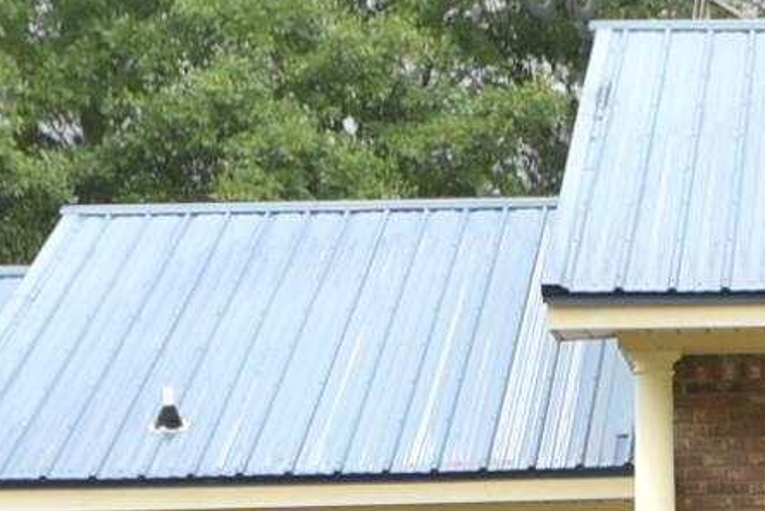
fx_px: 3871
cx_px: 1077
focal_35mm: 182
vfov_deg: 7.5
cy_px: 649
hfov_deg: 10.9
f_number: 4.2
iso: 200
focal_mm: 18
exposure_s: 1/640
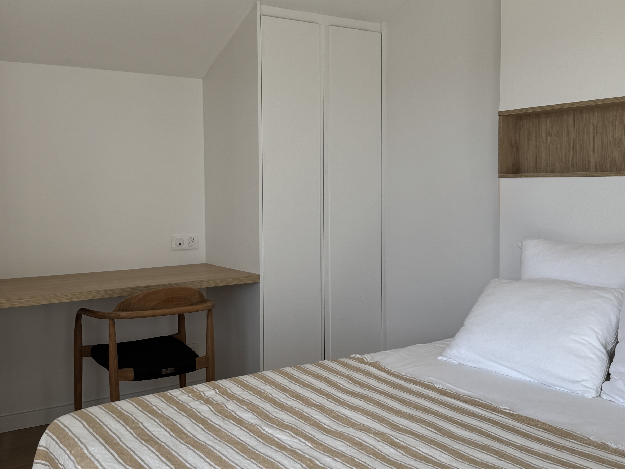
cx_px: 296
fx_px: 686
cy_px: 210
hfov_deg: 49.0
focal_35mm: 38
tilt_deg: -1.6
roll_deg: +0.5
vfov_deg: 37.7
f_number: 1.78
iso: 80
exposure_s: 1/664
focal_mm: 6.76
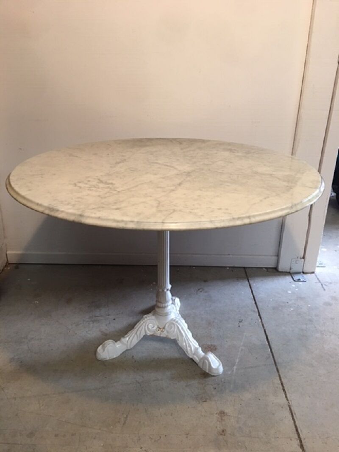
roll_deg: -1.8
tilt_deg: -23.1
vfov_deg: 61.6
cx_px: 170
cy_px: 226
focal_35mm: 29
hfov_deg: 48.2
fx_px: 379
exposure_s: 1/17
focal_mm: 4.15
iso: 64
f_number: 2.2
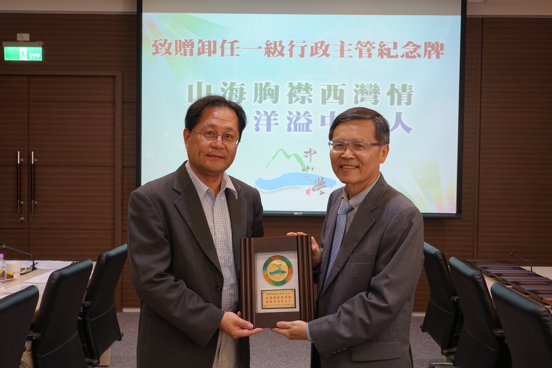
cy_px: 184
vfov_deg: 35.9
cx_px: 276
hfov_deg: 51.9
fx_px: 567
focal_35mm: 37
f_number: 2.8
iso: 125
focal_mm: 13.53
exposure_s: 1/40
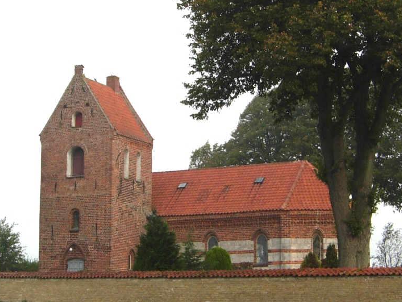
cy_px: 153
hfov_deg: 44.8
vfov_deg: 34.4
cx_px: 202
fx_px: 488
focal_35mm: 42
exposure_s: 1/186
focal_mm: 7.5
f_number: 4.8
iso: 50
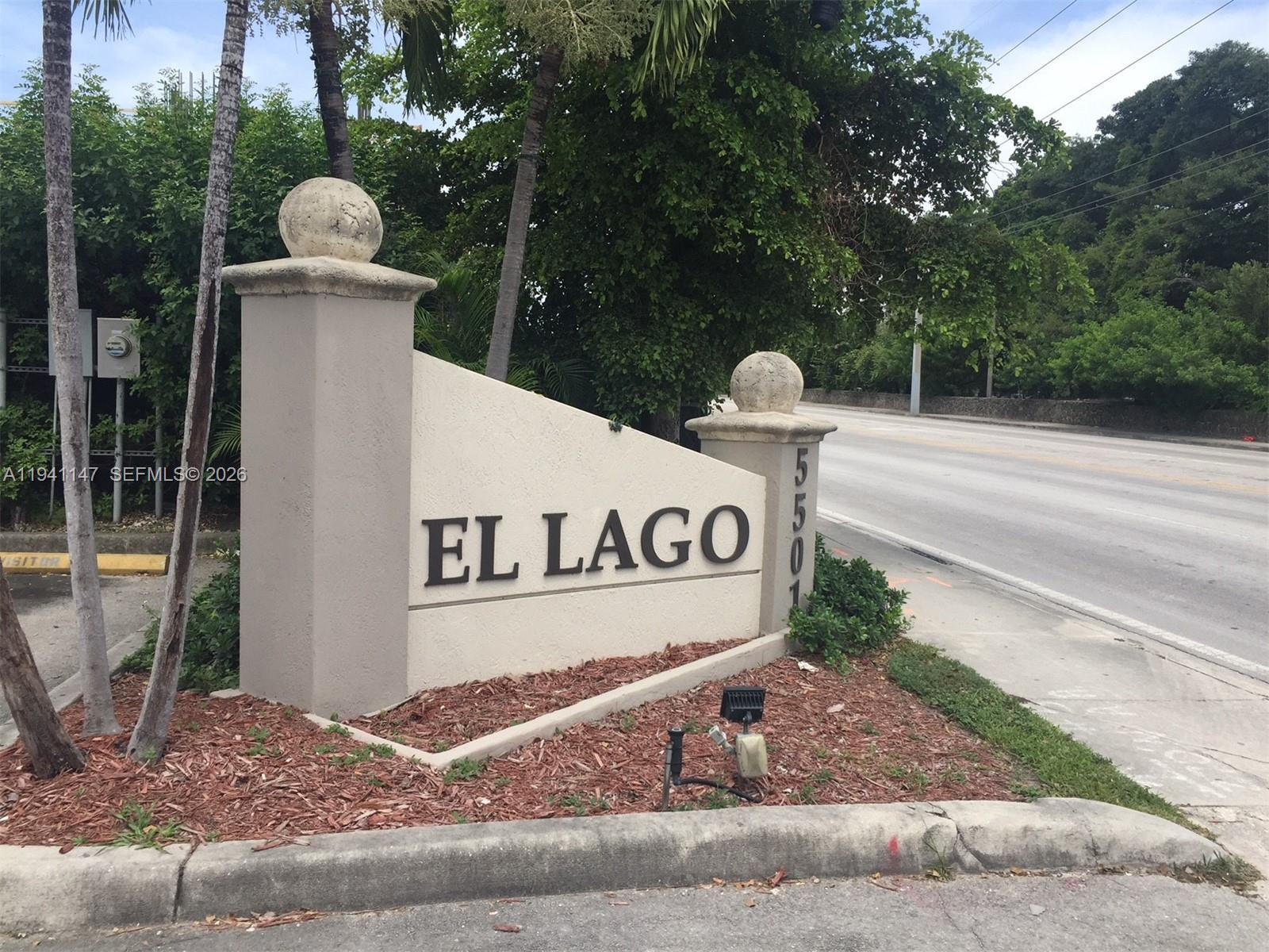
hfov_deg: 61.7
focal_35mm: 29
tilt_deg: -3.8
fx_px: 1063
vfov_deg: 48.2
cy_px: 476
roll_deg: -3.6
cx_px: 634
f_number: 2.2
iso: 32
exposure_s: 1/964
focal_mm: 4.15
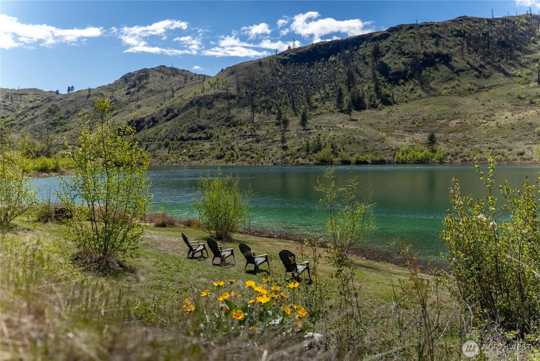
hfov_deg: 64.0
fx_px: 432
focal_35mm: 29
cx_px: 270
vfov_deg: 45.3
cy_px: 180
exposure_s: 1/5000
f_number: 2.8
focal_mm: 28.8
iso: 100
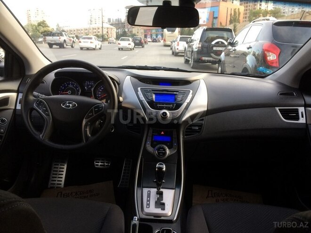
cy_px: 116
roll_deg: -1.3
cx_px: 156
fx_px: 261
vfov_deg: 48.2
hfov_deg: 61.7
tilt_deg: -14.4
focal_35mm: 29
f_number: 2.2
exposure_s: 1/33
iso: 40
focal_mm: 4.15
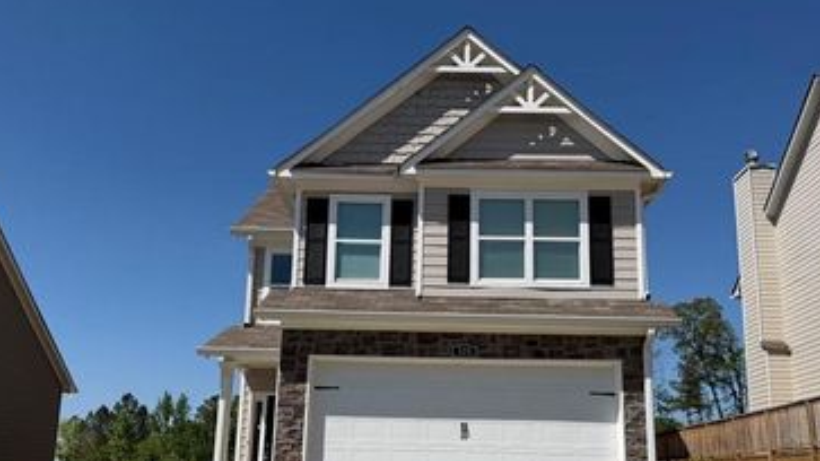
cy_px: 304
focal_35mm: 36
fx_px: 783
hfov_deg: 55.3
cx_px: 434
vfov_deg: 32.6
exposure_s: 1/9091
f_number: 1.78
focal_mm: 6.76
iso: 80
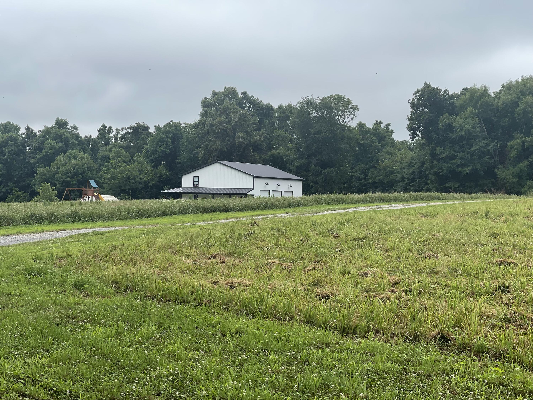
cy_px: 200
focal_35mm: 64
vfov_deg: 22.9
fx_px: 985
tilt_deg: +0.1
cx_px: 266
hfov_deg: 30.3
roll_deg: -1.7
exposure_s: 1/561
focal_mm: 7.5
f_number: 2.2
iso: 20
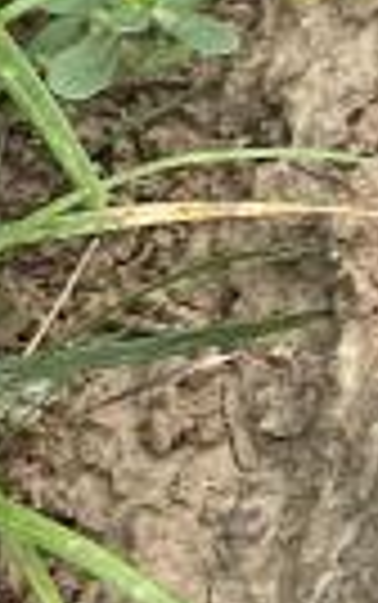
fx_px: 3618
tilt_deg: -46.1
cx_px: 1490
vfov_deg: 9.1
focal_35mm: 220
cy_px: -475
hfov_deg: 5.3
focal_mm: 4.25
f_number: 1.8
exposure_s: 1/647
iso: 32
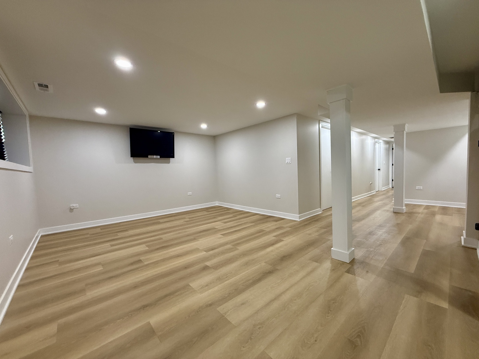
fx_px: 194
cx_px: 240
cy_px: 180
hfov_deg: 102.1
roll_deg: +1.6
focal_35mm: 14
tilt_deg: -3.3
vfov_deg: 85.7
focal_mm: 2.22
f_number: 2.2
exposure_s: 1/120
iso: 320
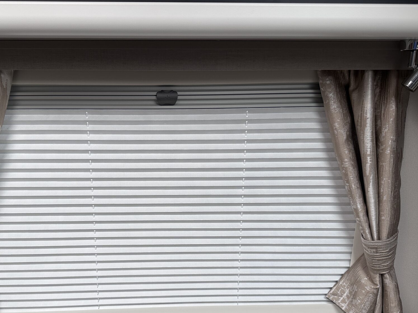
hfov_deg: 55.1
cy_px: 203
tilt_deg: -13.0
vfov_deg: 42.5
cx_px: 179
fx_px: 399
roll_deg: +1.2
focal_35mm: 33
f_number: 1.78
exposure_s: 1/121
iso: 125
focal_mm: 6.86
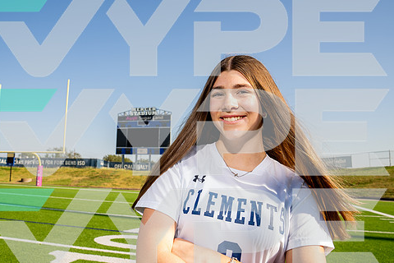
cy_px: 133
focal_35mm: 29
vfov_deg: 45.0
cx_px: 181
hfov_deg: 63.6
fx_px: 317
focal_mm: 24
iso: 50
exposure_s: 1/125
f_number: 7.1
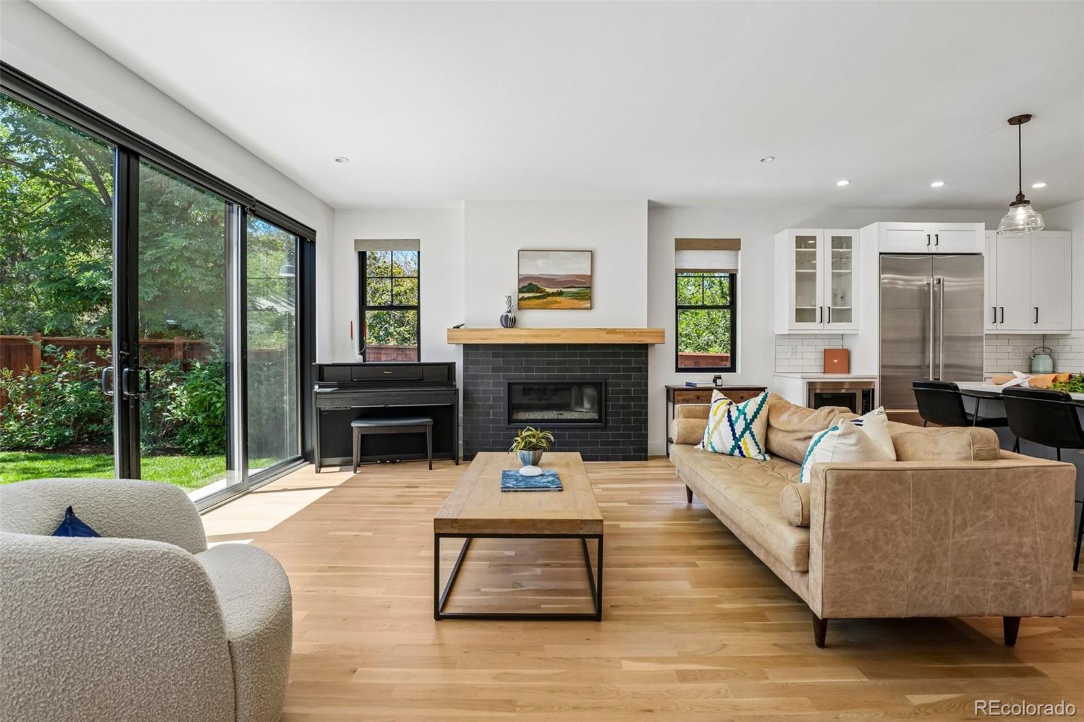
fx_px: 497
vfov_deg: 72.0
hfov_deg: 95.0
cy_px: 361
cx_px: 542
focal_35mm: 16
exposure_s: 1/30
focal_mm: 11
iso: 100
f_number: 8
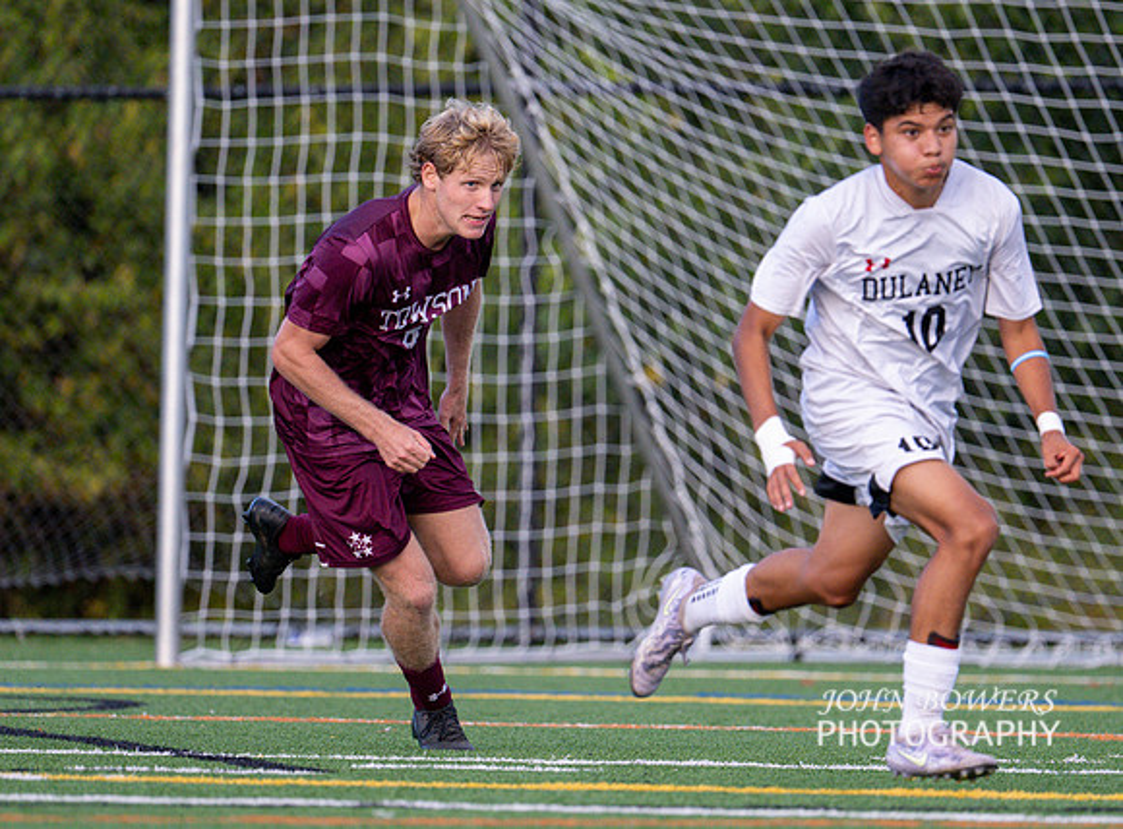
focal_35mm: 614
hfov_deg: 3.2
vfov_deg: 2.4
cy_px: 449
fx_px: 19806
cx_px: 577
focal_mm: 400
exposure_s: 1/2500
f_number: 4.5
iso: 2500
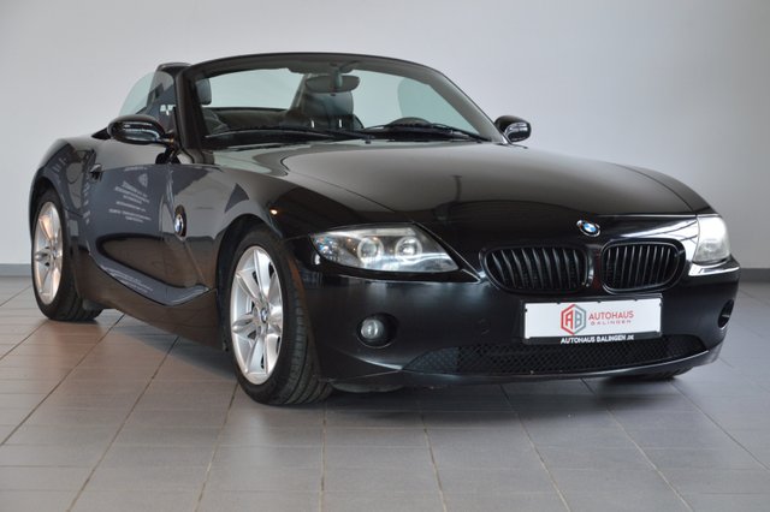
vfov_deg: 15.7
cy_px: 256
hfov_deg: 23.4
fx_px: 1860
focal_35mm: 87
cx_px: 385
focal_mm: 58
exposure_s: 1/60
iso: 640
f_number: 5
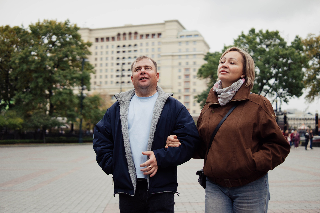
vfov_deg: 33.0
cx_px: 160
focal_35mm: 40
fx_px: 360
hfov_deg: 47.9
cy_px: 106
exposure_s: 1/4000
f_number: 1.4
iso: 400
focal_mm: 27
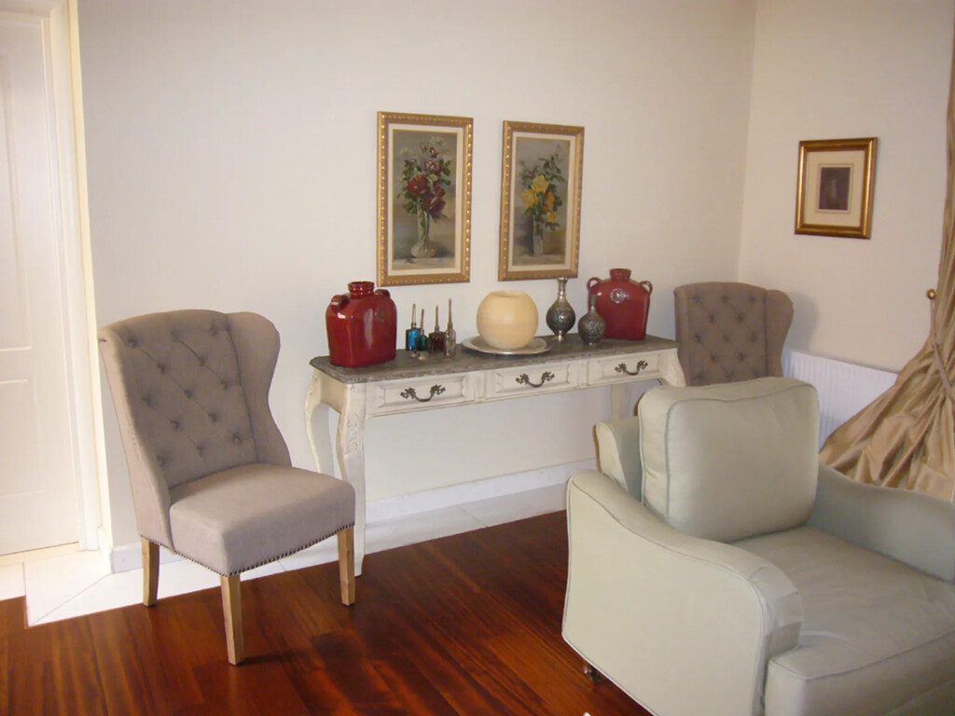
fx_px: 800
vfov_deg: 48.2
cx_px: 478
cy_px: 358
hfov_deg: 61.7
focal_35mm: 29
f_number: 2.8
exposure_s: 1/30
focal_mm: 4.7
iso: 200
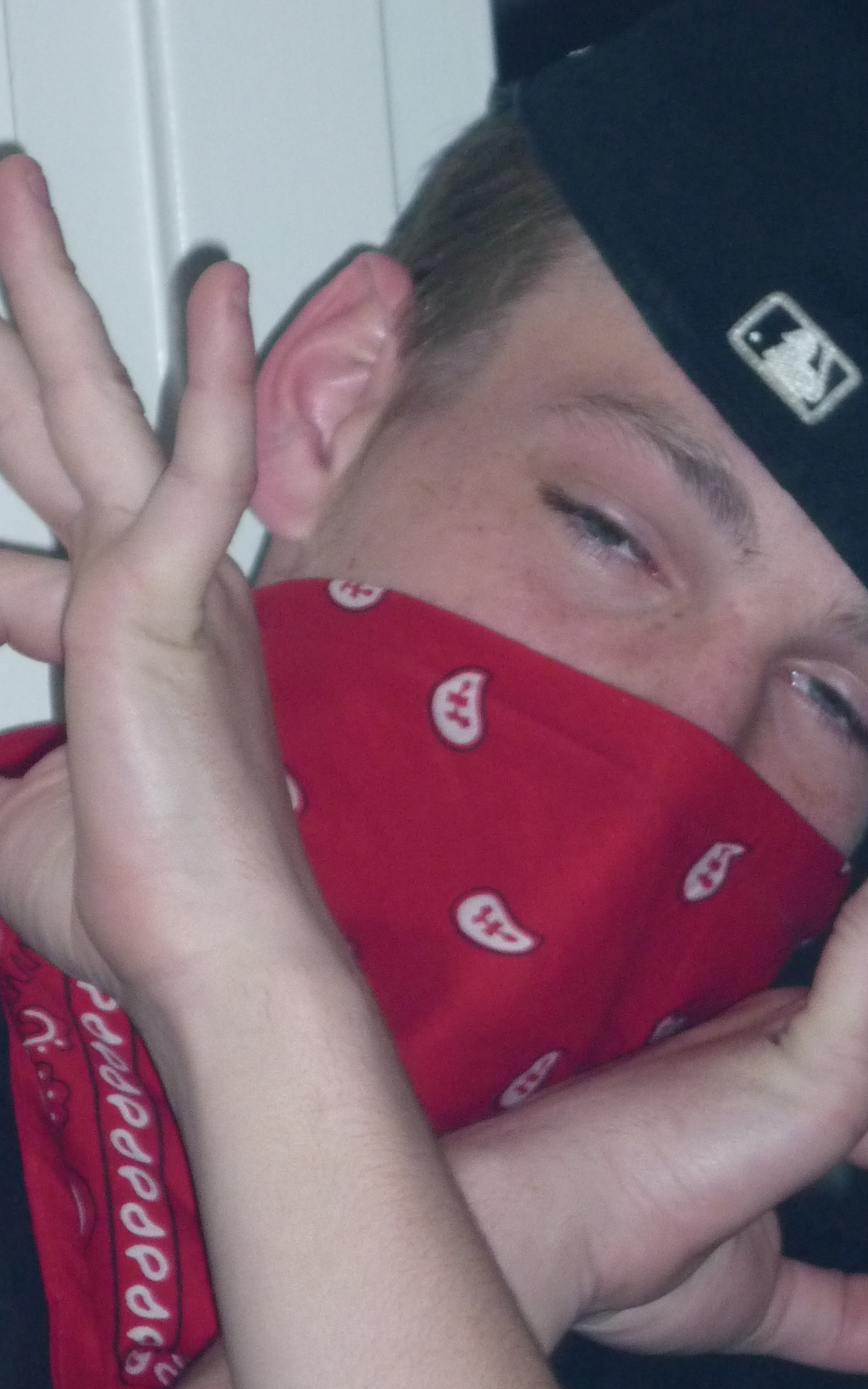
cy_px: 850
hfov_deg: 6.0
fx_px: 8329
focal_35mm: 220
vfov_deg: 9.5
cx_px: 456
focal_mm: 22
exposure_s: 1/60
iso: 320
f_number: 5.9
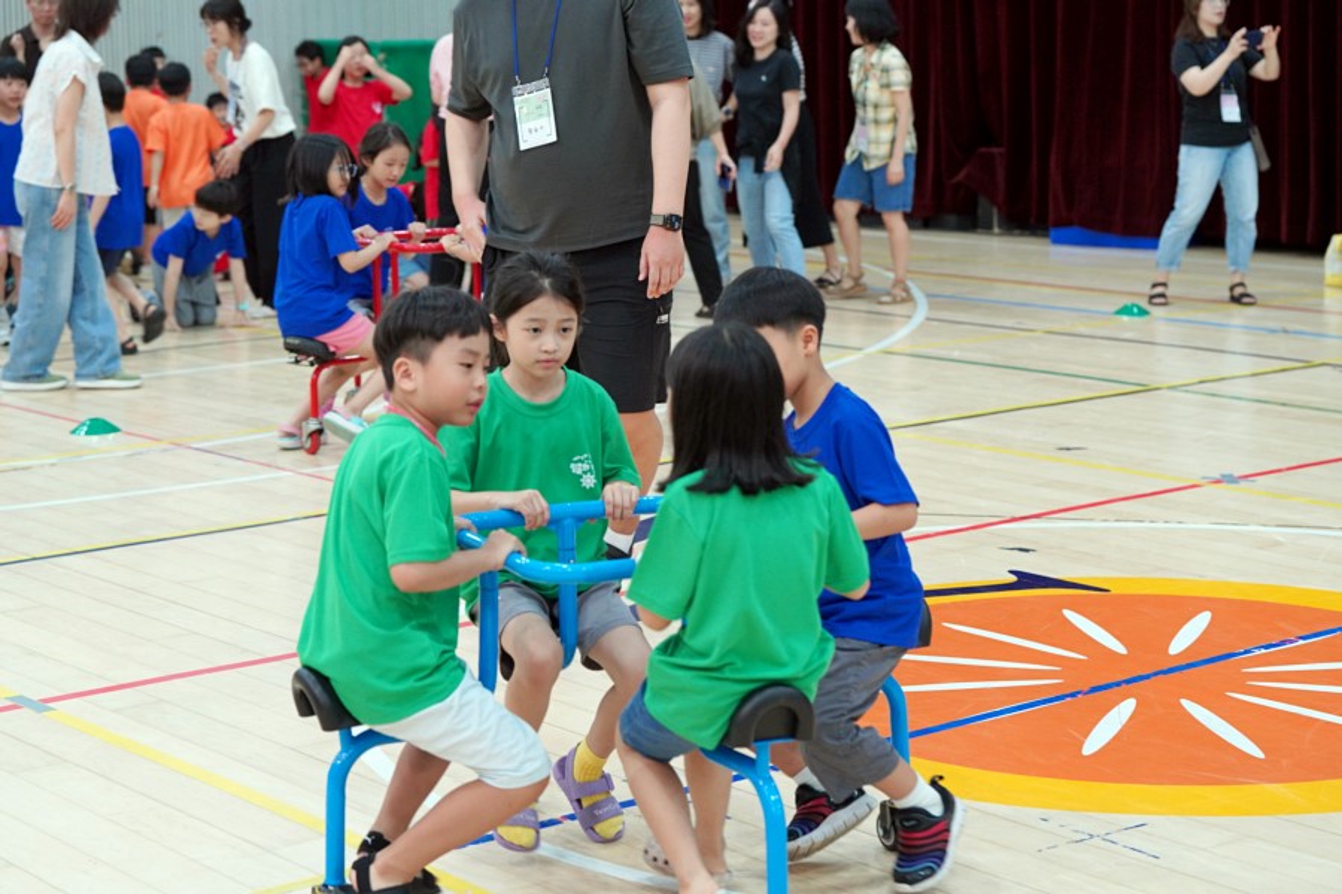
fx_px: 2609
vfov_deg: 19.5
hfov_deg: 28.8
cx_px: 671
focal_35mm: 70
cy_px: 447
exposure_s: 1/160
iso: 2000
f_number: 4
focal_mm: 70
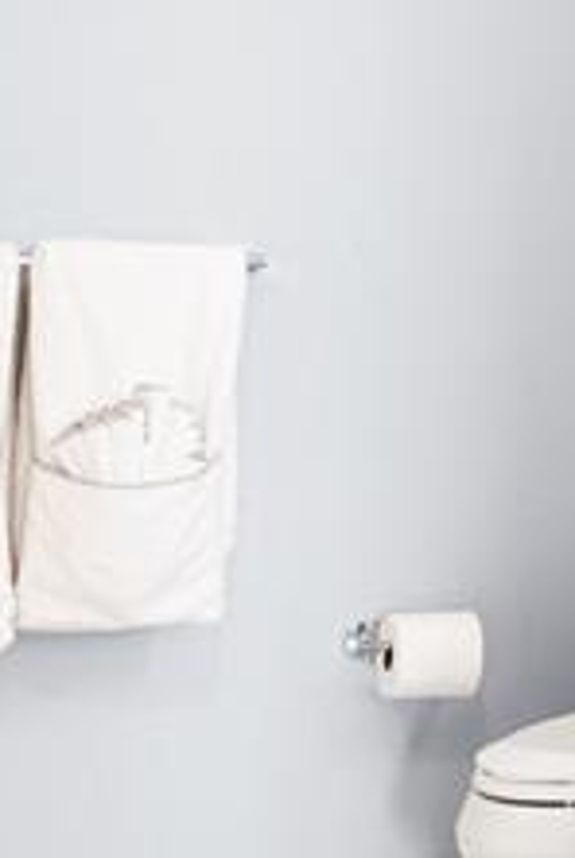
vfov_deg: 27.1
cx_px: 1076
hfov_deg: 15.5
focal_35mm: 74
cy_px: 262
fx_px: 1767
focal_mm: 16
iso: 400
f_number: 18
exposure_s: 1/4
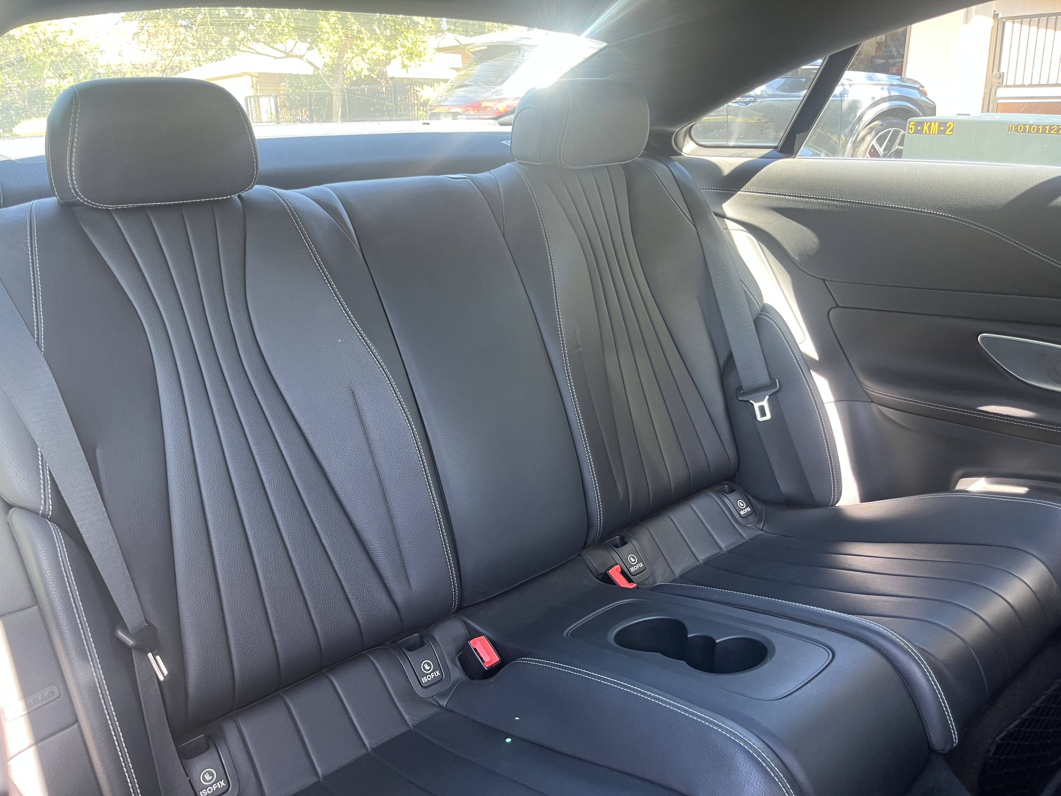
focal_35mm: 26
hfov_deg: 67.3
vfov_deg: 53.1
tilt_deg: -18.5
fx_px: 797
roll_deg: +2.1
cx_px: 530
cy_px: 398
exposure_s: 1/51
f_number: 1.6
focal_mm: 5.1
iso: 100
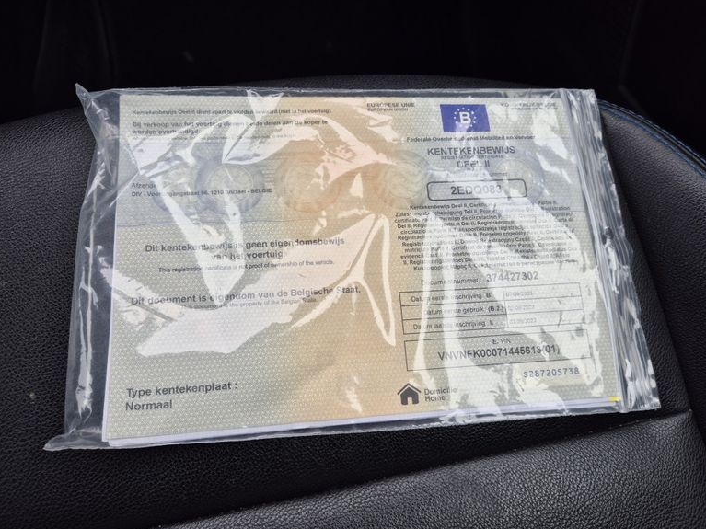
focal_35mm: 24
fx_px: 489
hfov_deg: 71.6
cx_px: 348
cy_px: 274
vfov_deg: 56.8
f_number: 1.8
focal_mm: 5.4
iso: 25
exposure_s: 1/223
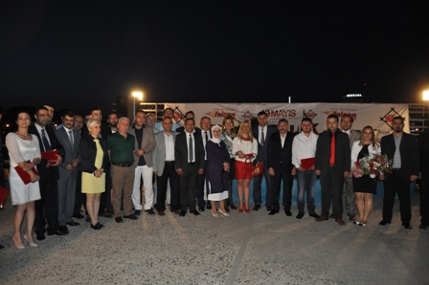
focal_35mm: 27
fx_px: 322
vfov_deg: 47.9
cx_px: 214
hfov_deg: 67.4
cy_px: 142
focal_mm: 18
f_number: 3.5
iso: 800
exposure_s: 1/60
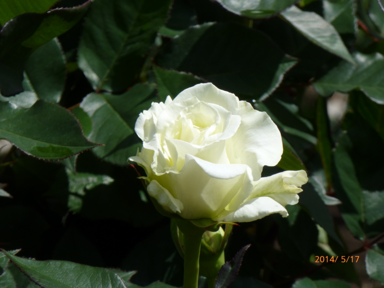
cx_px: 192
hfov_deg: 4.1
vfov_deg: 3.1
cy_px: 144
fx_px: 5325
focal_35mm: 480
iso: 100
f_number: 6.4
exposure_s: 1/640
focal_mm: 86
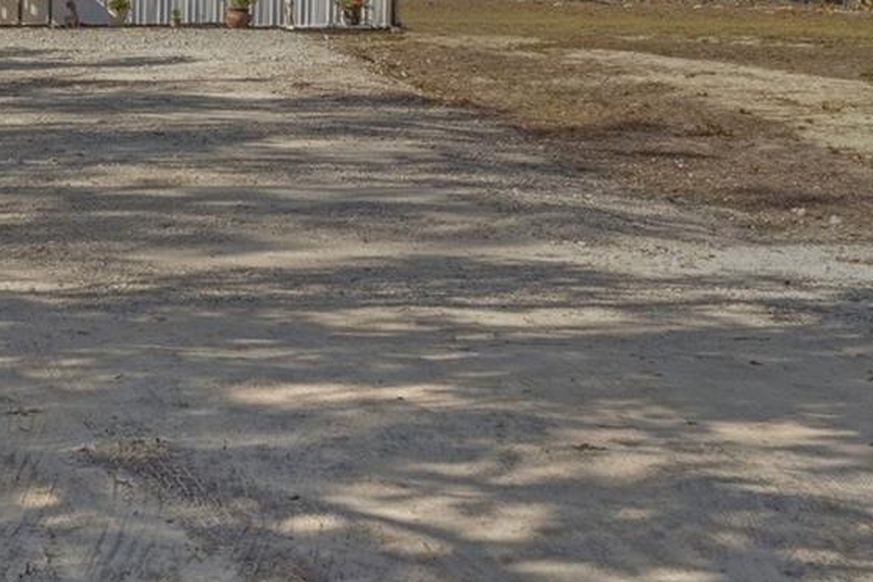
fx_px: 2085
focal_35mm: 86
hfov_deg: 22.8
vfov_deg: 15.4
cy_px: -80
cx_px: 20
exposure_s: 1/1000
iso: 400
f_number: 8
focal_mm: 20
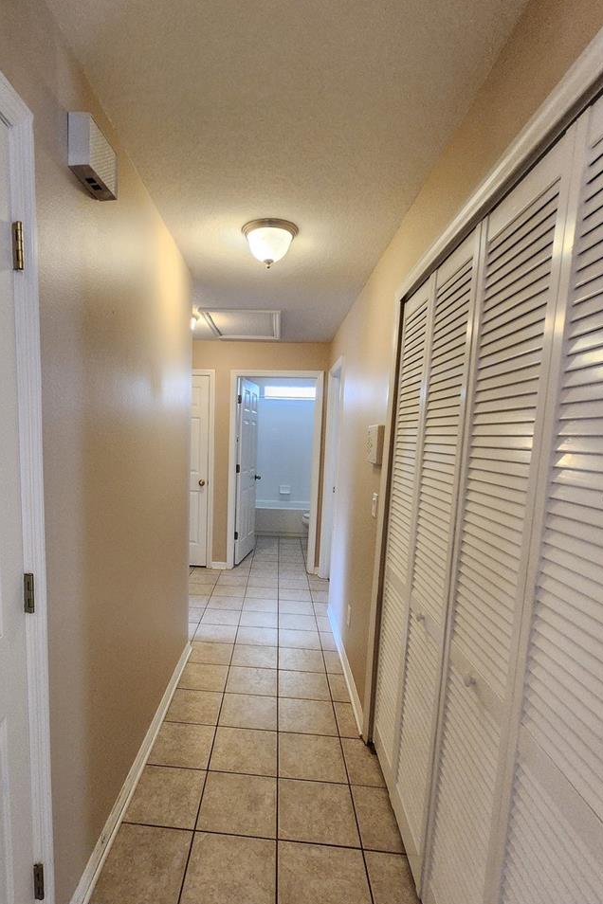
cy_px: 501
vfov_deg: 92.9
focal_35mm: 17
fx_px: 427
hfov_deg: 69.8
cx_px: 244
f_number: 2.2
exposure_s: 1/60
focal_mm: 1.74
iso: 400
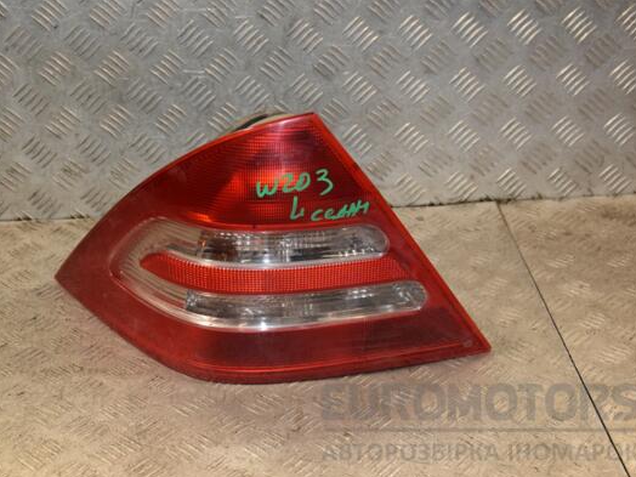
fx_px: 1213
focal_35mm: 66
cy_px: 240
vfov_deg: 22.3
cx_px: 299
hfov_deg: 29.4
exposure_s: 1/200
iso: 800
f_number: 4.8
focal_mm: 40
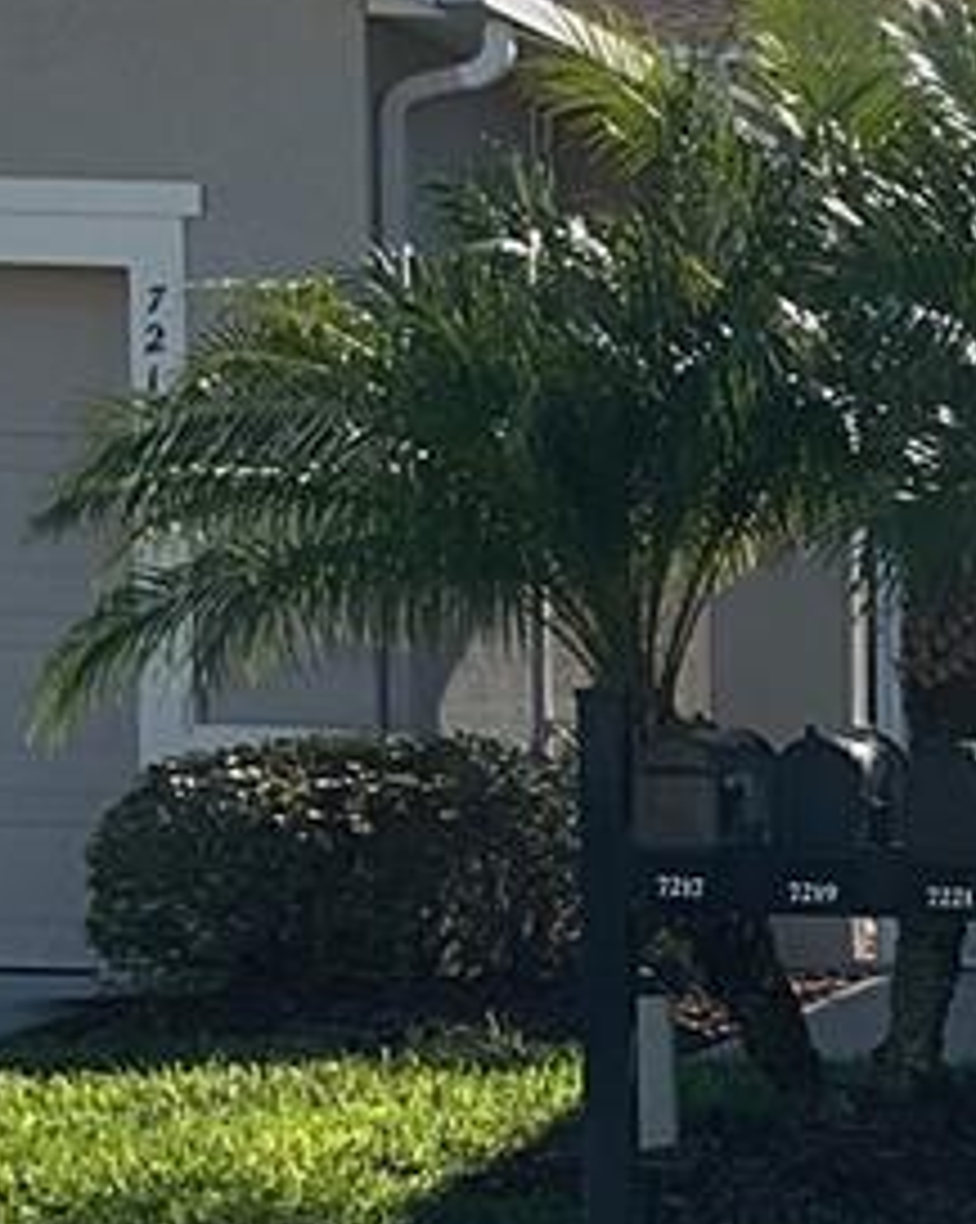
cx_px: 1965
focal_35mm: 125
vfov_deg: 15.2
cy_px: 1156
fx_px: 4521
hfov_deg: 11.2
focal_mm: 3
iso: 16
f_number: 1.8
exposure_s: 1/2058
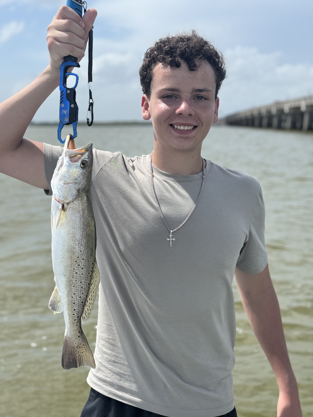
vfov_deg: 39.7
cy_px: 208
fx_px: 579
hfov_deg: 30.3
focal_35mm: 48
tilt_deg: -7.5
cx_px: 156
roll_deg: +2.0
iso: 64
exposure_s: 1/4975
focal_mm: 6.76
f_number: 1.78
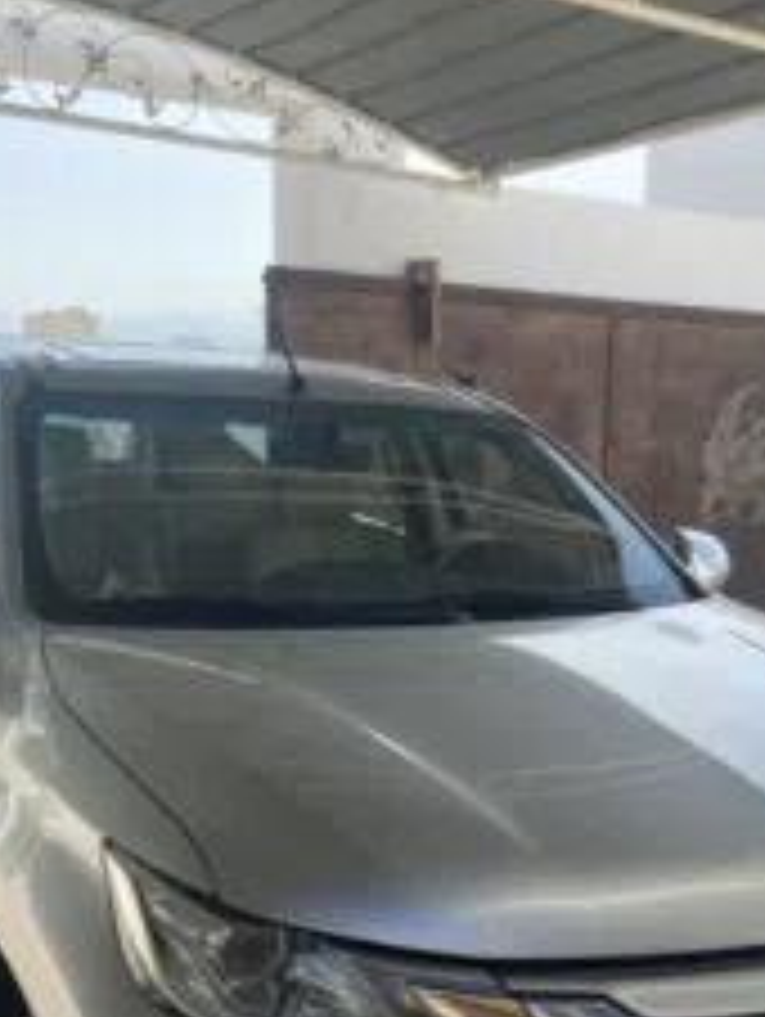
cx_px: 504
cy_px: 657
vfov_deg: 40.8
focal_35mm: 46
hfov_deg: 31.4
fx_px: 1353
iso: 32
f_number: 1.8
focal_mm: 4.25
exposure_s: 1/1866
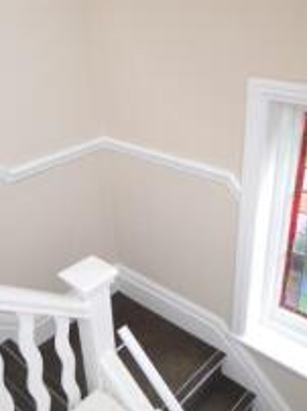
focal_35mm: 34
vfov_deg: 54.0
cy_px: 215
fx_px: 403
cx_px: 175
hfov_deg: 41.6
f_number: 3.5
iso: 450
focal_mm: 10
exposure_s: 1/60
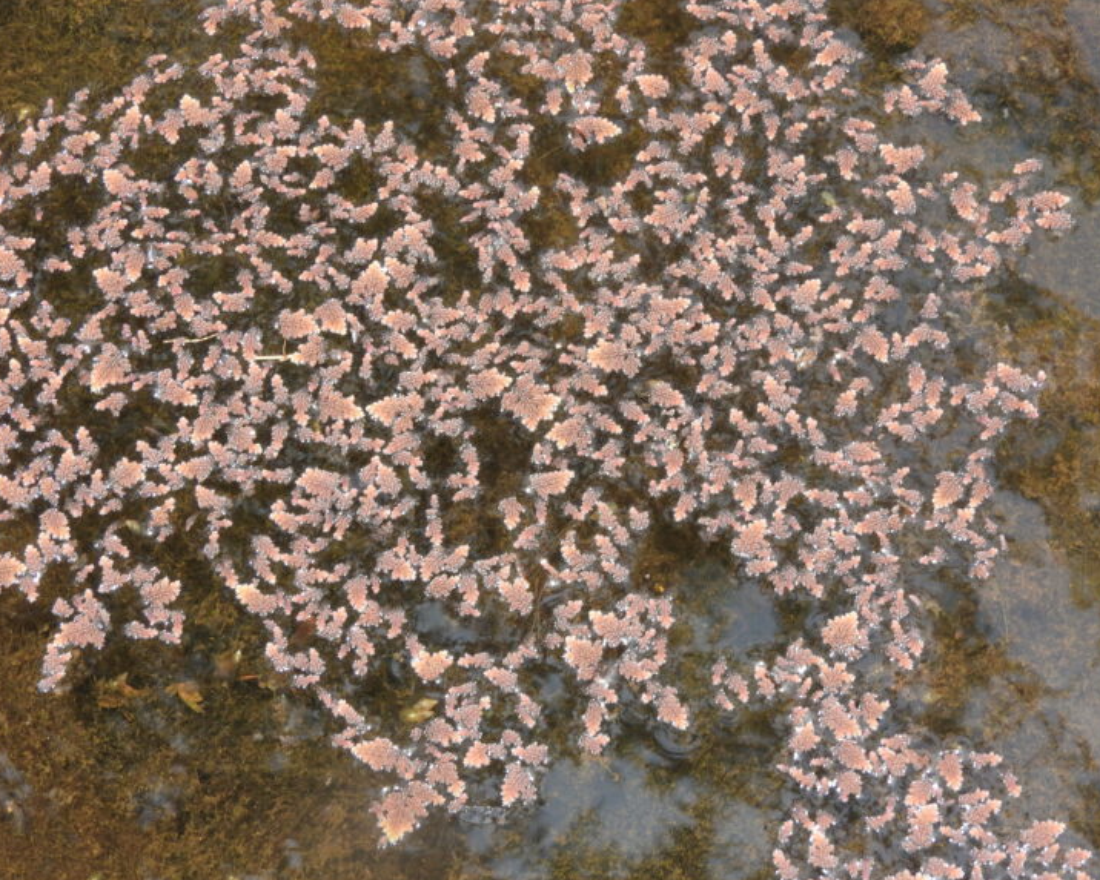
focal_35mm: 89
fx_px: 2898
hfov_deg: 21.5
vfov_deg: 17.3
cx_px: 553
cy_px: 441
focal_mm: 15.2
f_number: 5
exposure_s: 1/80
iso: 100
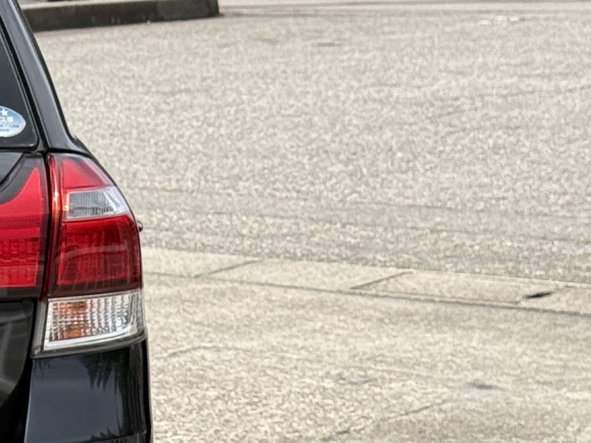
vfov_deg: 8.8
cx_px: -448
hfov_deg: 11.0
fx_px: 2886
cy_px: 305
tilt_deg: -9.2
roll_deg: +1.5
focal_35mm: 169
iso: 100
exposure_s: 1/3891
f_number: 1.78
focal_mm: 6.76
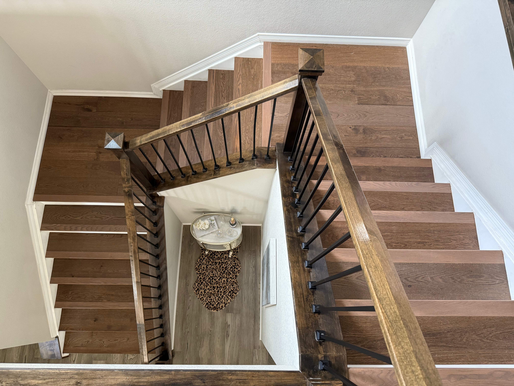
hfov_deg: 71.6
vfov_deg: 56.8
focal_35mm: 24
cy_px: 193
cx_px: 257
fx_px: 356
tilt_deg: -72.0
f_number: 1.78
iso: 320
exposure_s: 1/60
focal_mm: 6.76
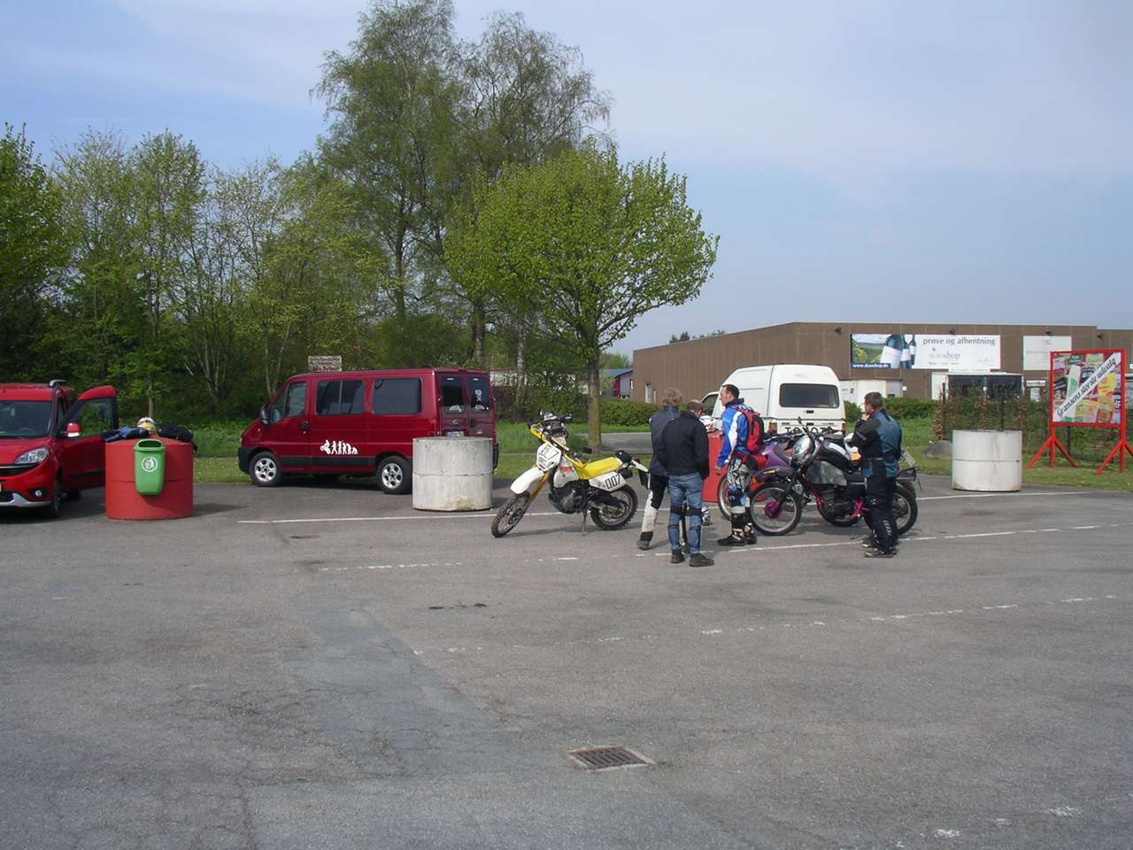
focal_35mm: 37
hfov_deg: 50.1
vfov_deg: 38.7
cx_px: 566
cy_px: 425
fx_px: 1211
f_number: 6.9
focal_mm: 5.7
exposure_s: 1/160
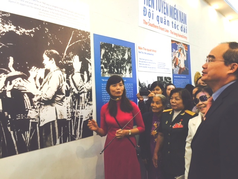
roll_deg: -0.3
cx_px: 119
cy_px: 90
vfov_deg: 48.2
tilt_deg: -0.1
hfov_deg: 61.7
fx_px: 199
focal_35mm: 29
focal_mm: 4.15
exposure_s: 1/15
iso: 100
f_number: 2.2
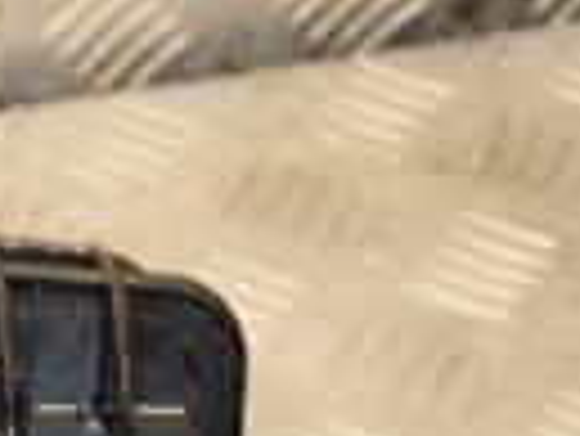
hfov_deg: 6.7
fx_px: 4729
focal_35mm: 282
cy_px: 751
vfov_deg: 5.2
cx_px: -697
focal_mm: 42
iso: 800
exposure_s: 1/125
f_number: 4.8
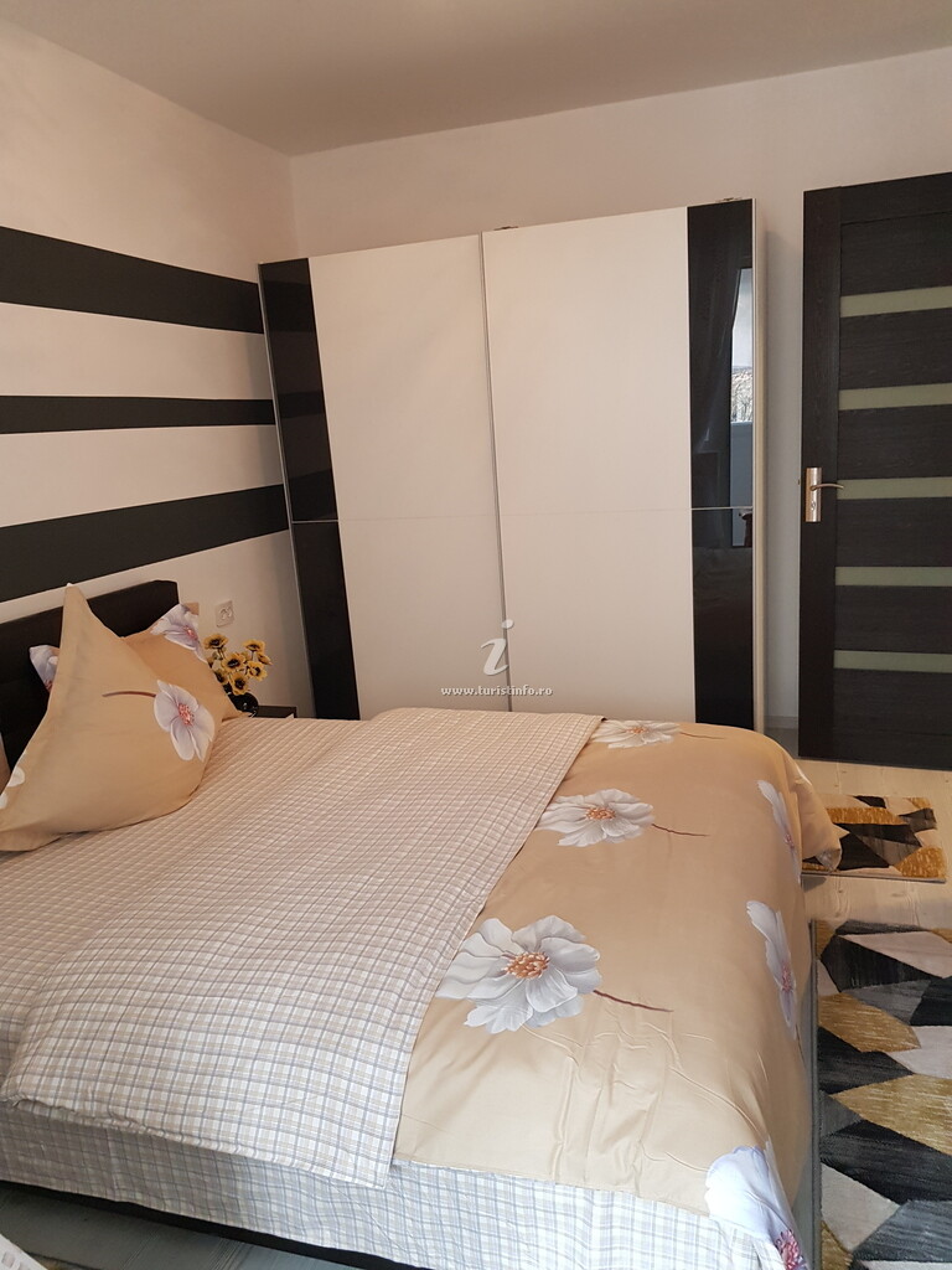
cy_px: 635
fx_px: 953
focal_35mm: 26
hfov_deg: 53.1
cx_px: 476
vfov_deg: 67.3
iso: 200
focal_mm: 4.2
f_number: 1.7
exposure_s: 1/33
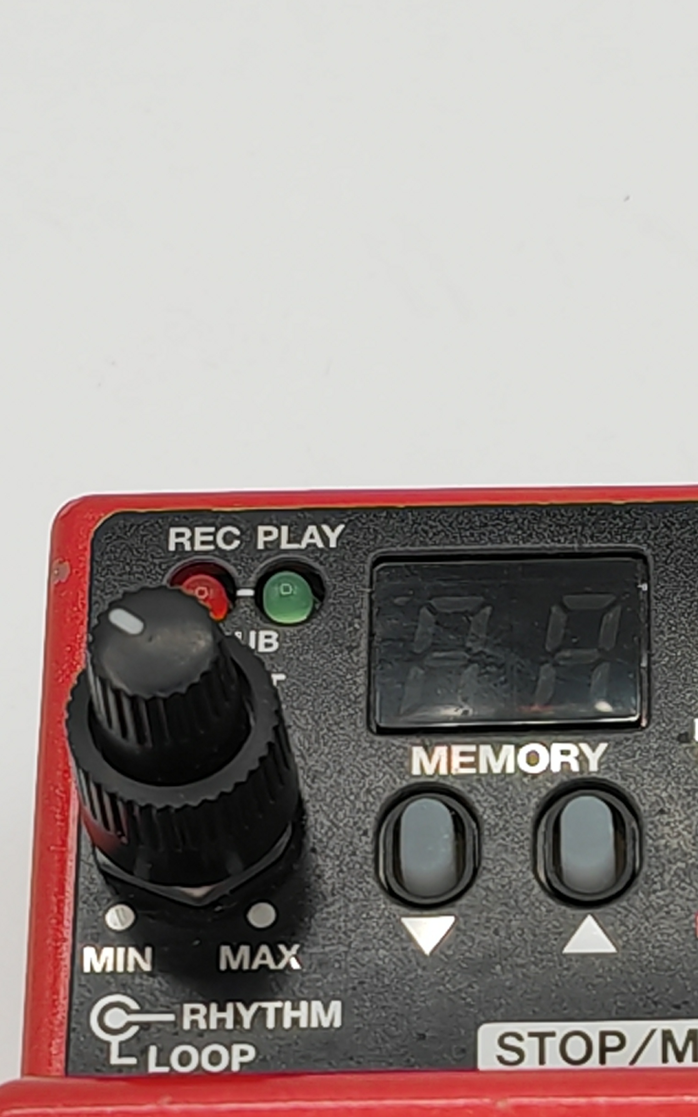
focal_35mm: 157
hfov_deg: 8.3
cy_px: 858
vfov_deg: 13.3
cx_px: 565
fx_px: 4779
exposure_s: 1/450
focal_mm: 5.53
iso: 64
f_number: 1.8
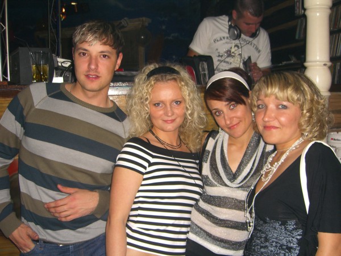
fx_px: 374
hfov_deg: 49.0
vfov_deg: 37.7
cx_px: 170
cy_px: 128
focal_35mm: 38
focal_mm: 7.9
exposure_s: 1/60
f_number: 2.8
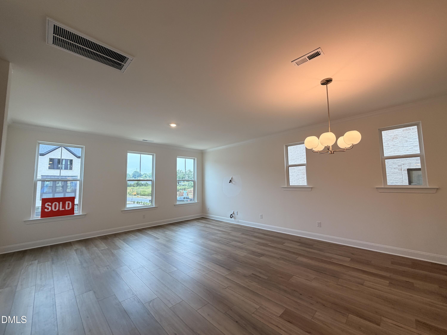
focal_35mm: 14
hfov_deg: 102.1
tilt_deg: +1.4
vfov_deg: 85.7
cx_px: 224
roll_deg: +2.7
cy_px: 168
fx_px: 181
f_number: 2.2
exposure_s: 1/120
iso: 80
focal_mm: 2.22
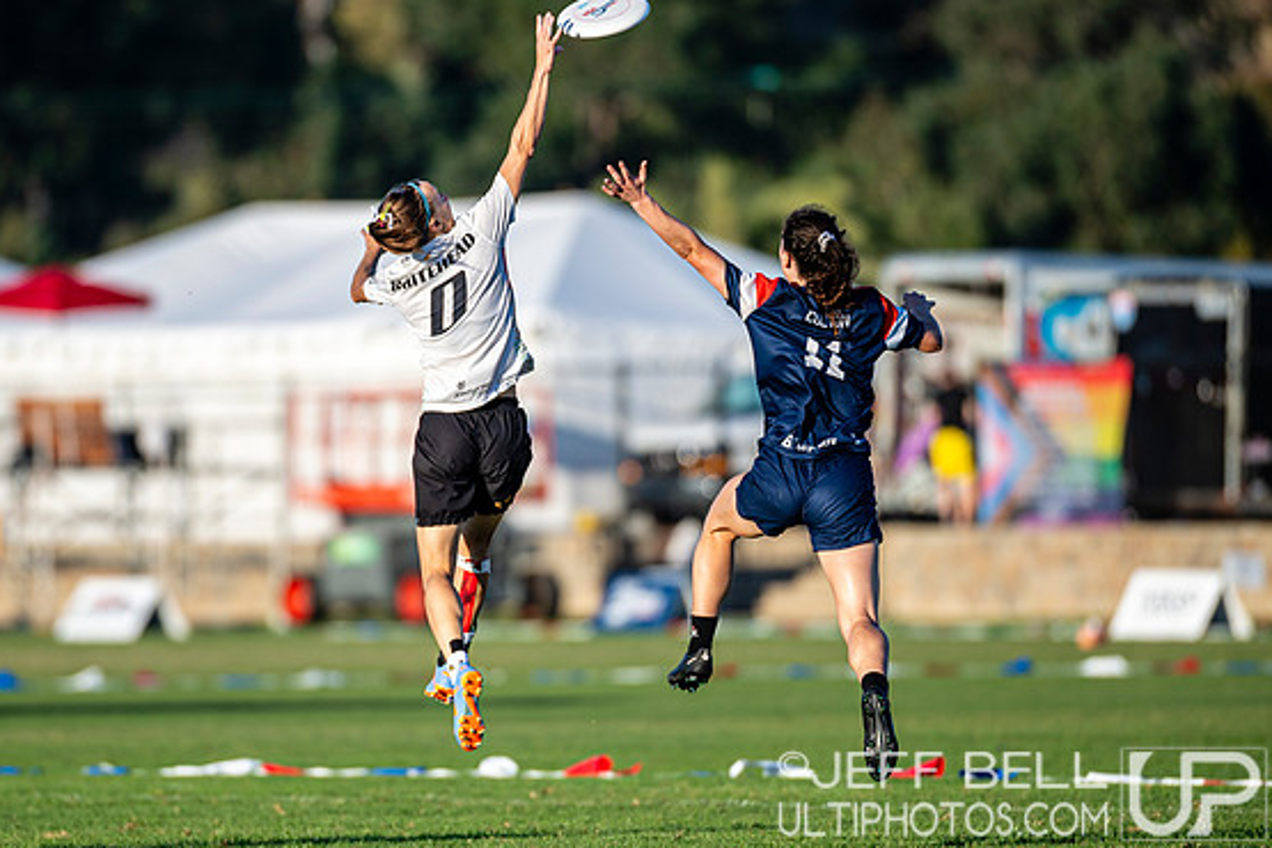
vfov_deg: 2.7
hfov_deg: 4.0
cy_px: 439
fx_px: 18089
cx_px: 495
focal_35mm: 512
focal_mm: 300
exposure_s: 1/1250
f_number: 3.2
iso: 100
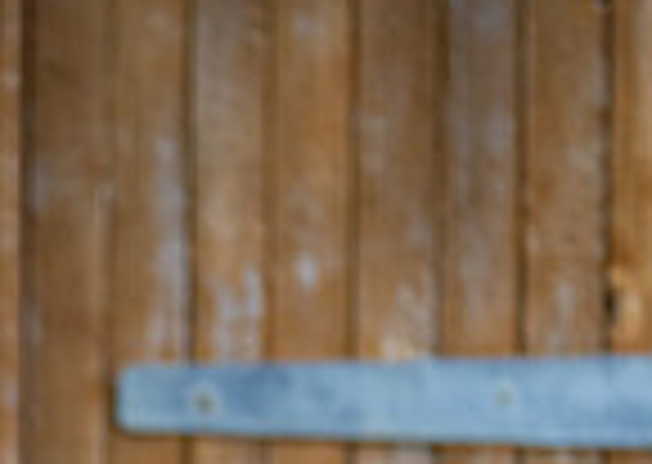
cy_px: 727
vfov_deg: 5.2
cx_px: -292
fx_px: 5046
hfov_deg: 7.3
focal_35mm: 273
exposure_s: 1/640
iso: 500
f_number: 1.2
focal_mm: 50
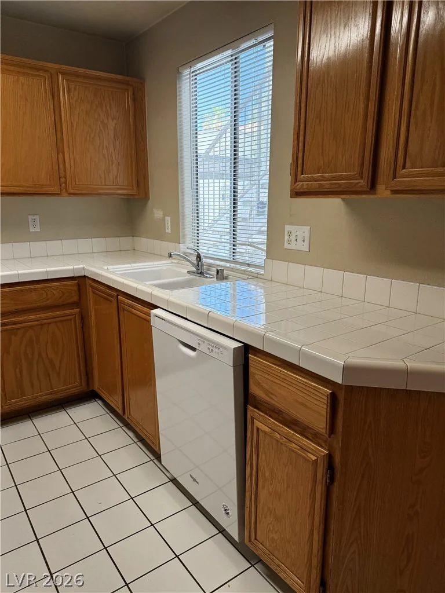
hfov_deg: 56.8
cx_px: 222
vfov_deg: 71.6
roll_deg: +0.0
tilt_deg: -11.2
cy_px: 296
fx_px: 411
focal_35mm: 24
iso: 200
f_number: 1.78
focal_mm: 6.76
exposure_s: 1/188
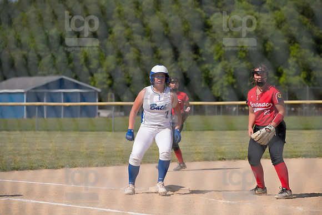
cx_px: 161
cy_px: 108
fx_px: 1610
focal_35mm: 180
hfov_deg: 11.4
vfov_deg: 7.6
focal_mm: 180
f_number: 5.6
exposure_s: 1/1600
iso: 200
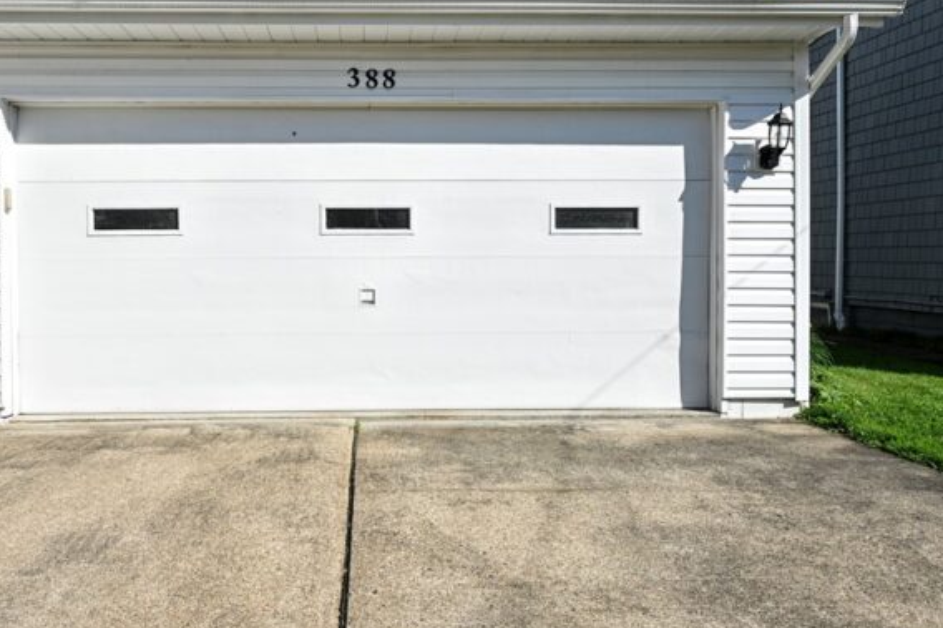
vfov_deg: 41.3
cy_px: 265
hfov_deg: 58.9
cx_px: 392
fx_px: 830
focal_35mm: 32
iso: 100
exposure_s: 1/200
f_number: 9
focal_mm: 15
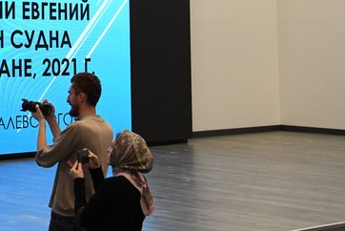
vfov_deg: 11.9
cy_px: -27
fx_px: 1084
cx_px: -122
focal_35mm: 113
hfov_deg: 16.9
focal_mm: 40
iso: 4000
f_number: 5
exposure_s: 1/160
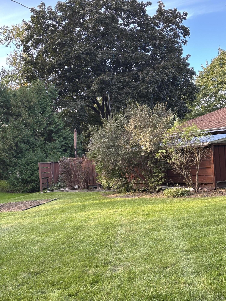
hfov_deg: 28.0
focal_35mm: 52
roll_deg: +3.3
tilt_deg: +2.5
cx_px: 113
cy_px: 150
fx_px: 453
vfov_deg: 36.8
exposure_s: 1/87
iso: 50
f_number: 1.6
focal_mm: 5.96
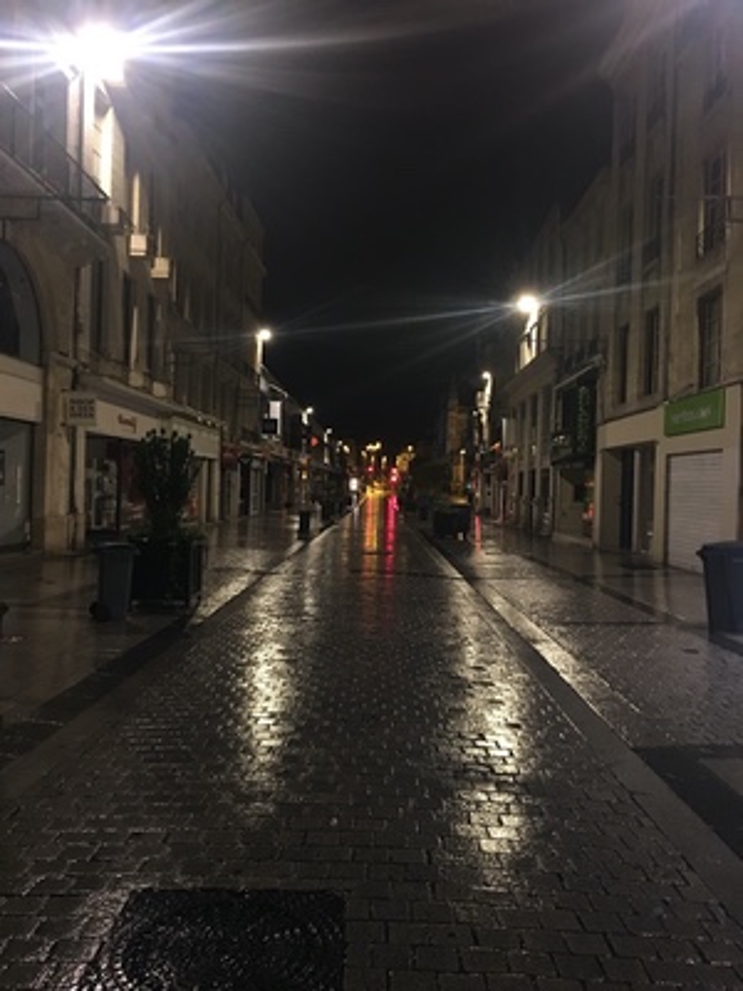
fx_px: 830
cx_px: 372
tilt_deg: +0.6
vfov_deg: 61.7
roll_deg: -1.6
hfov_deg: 48.2
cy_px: 496
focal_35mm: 29
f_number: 2.2
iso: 100
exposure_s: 1/8
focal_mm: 4.15
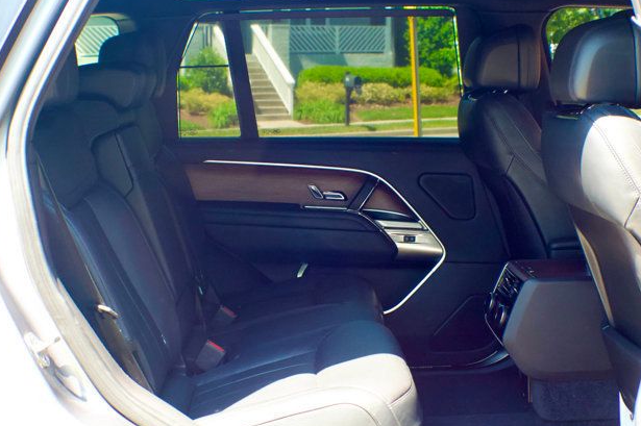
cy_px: 208
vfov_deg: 17.5
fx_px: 1388
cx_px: 324
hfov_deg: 26.0
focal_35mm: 78
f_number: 7.1
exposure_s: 1/200
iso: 2000
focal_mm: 50
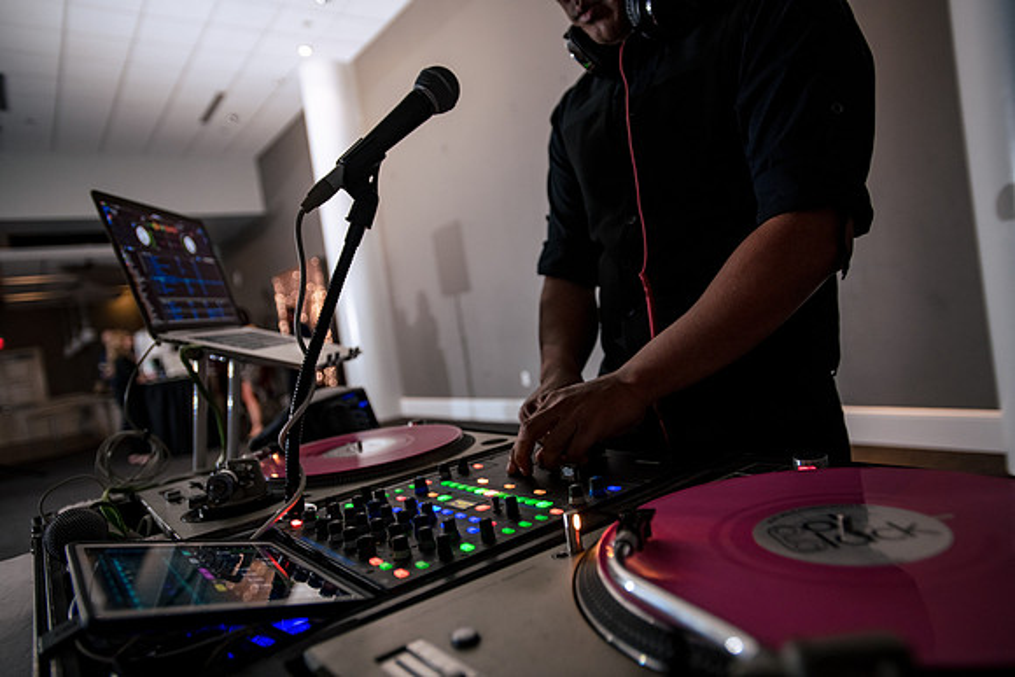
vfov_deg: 53.2
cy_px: 338
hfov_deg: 73.7
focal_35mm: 24
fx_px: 677
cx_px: 508
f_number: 2.8
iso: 1250
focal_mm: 24
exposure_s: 1/125
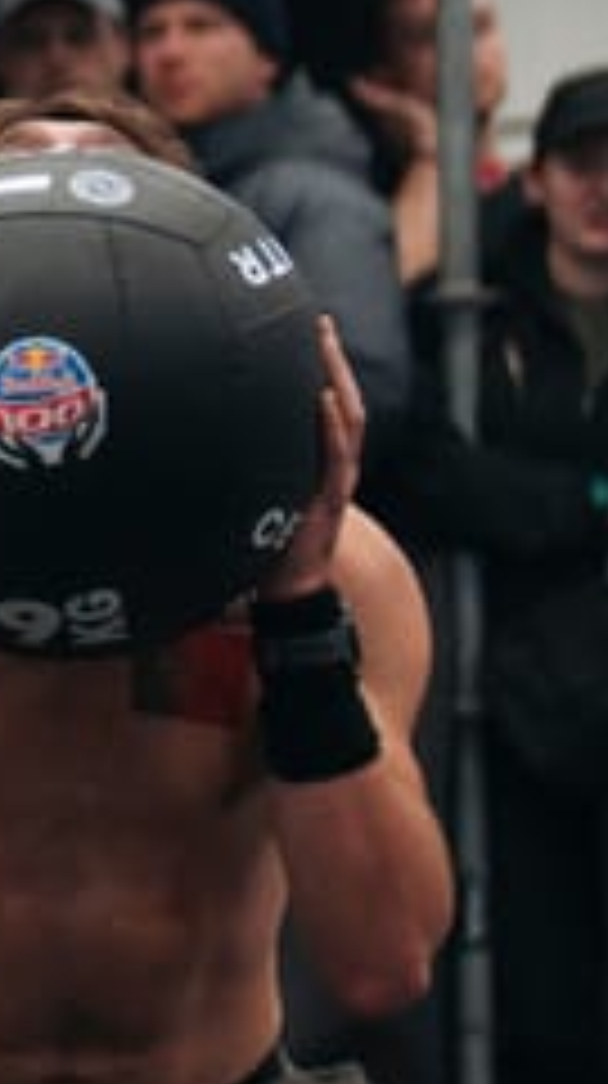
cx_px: -1527
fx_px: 7763
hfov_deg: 4.2
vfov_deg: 8.0
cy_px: 160
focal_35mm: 270
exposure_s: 1/1250
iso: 1000
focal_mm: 50
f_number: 1.2
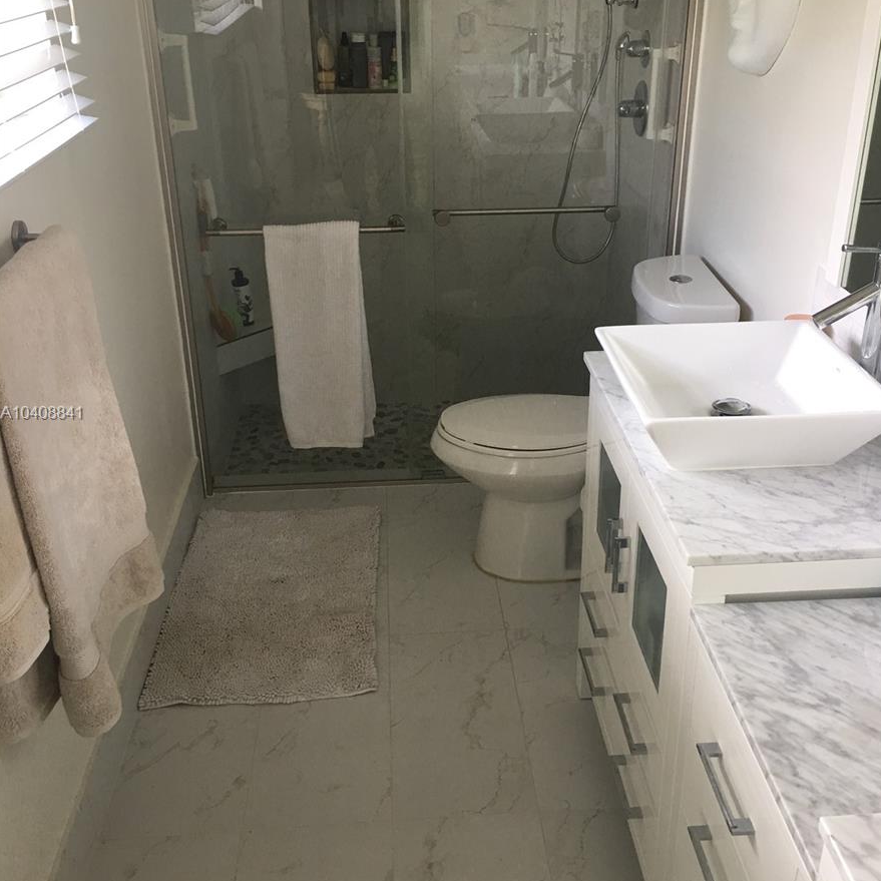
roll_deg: -0.3
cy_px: 415
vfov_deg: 47.2
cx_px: 448
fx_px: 1008
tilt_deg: -24.2
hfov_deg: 47.2
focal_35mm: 35
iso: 32
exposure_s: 1/15
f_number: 2.2
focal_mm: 4.15
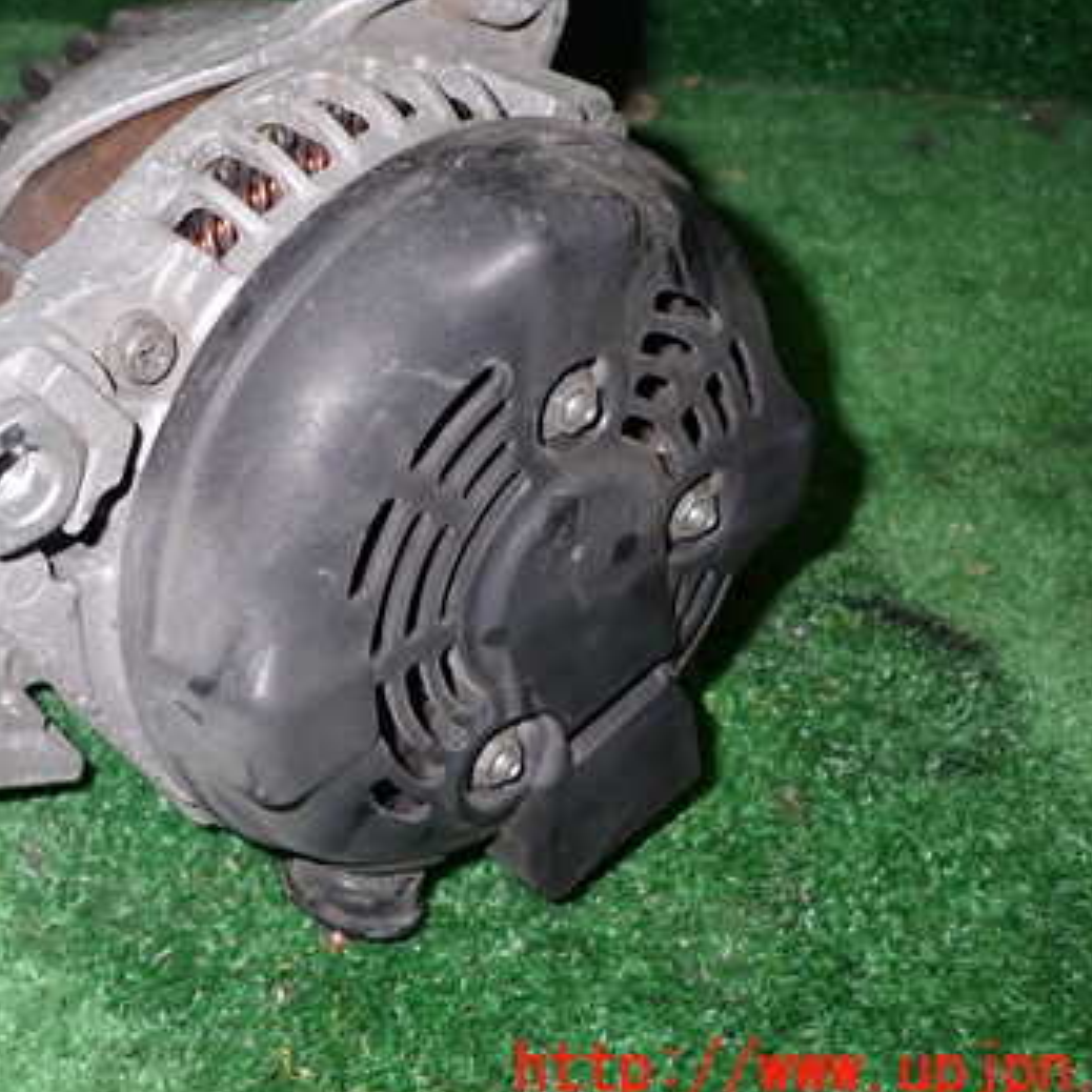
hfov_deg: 36.0
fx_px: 1642
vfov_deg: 36.6
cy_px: 401
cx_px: 281
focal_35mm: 46
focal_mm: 5.4
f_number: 6.3
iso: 500
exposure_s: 1/30
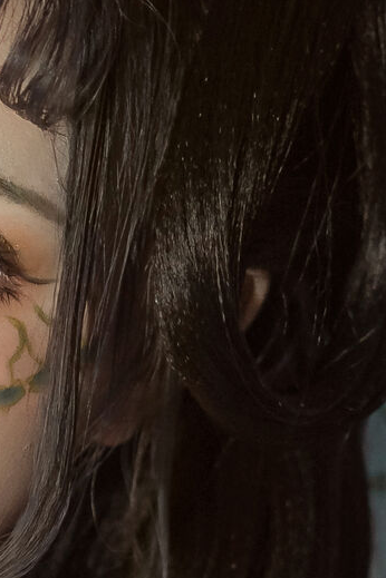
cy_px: 744
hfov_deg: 3.1
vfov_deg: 4.6
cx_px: -233
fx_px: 7108
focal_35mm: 442
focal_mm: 85
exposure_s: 1/60
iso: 640
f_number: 3.5
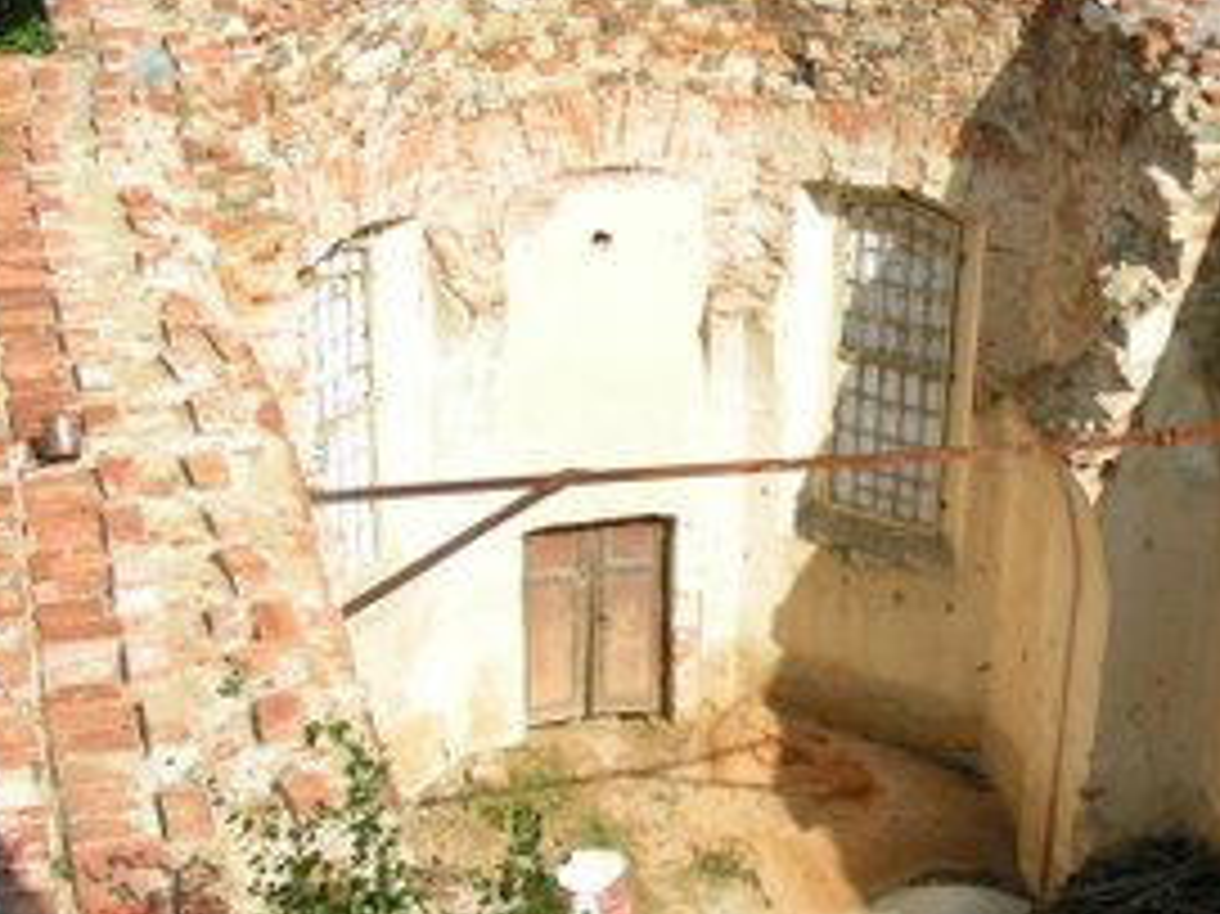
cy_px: 536
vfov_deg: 21.3
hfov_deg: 28.0
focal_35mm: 69
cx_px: 833
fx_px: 2431
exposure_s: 1/400
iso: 50
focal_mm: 6
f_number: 5.6
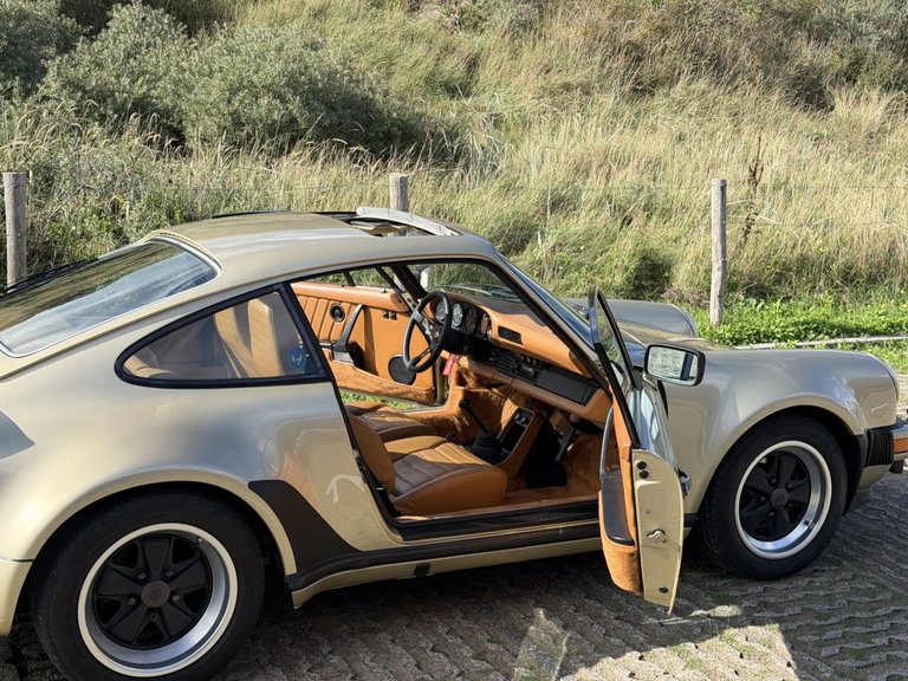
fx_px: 1259
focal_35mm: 48
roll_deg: +0.3
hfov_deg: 39.7
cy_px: 340
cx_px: 454
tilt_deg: -11.8
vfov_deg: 30.3
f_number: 1.78
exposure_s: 1/2273
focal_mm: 6.76
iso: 64
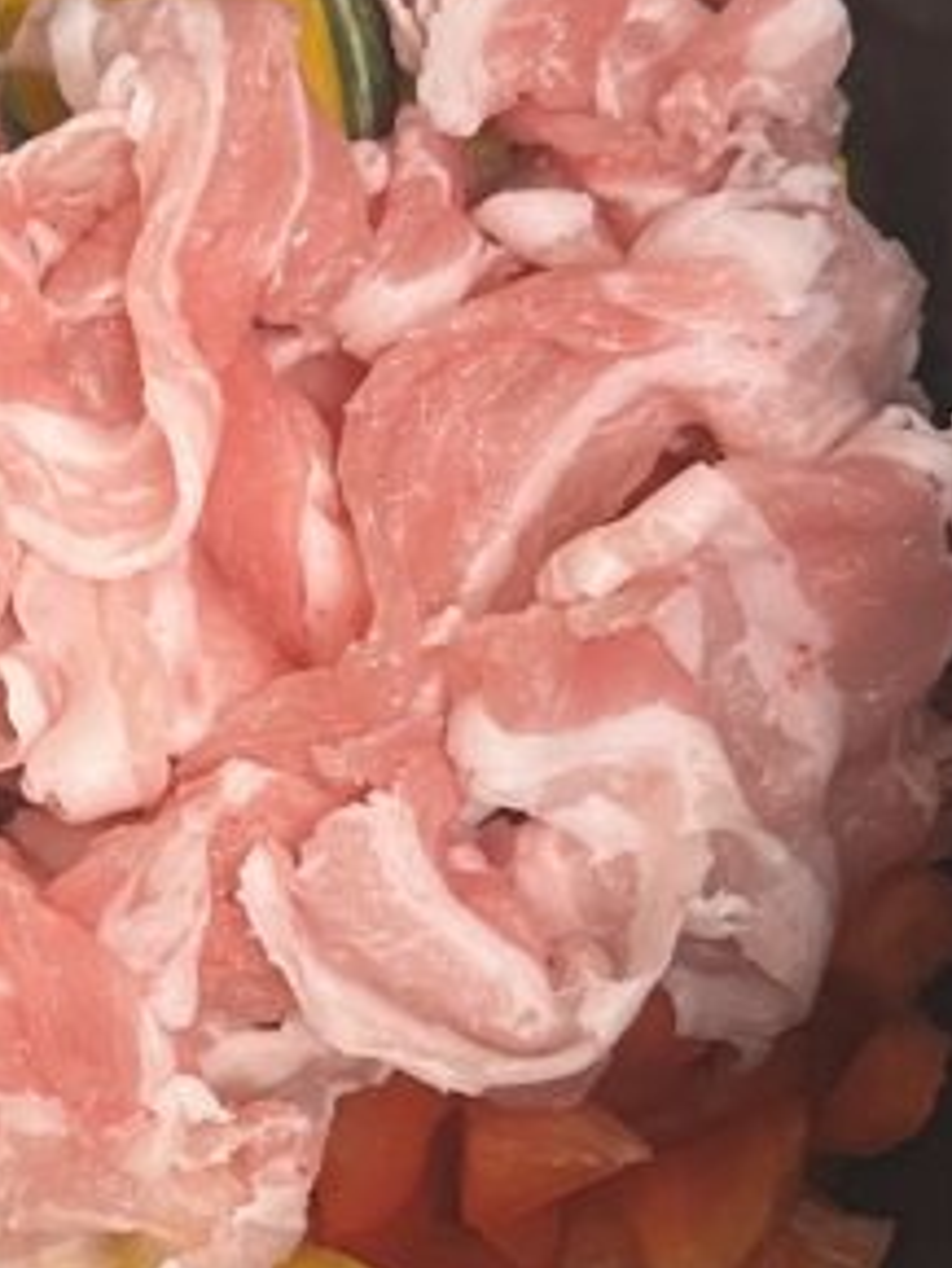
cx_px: -360
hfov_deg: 15.2
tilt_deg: -75.2
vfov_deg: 21.2
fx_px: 3371
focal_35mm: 92
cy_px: 926
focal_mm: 5.1
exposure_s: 1/60
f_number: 1.6
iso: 500
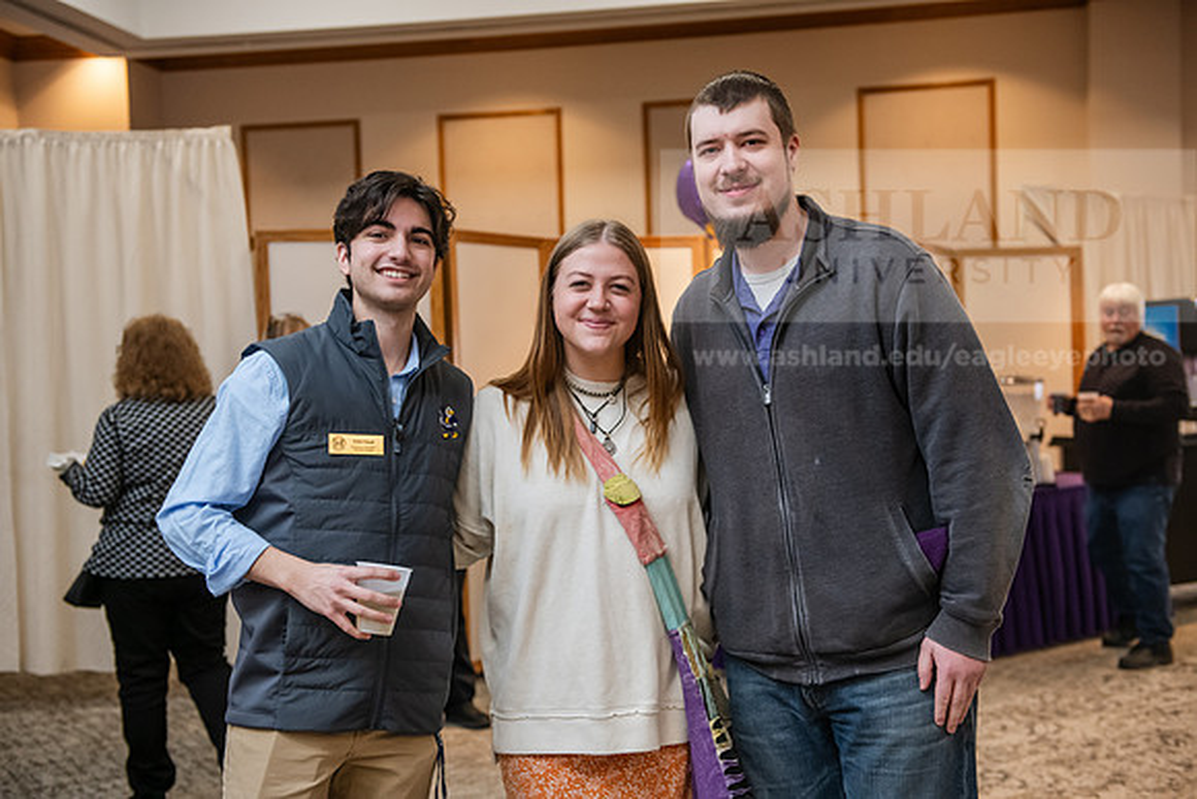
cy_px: 400
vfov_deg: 28.1
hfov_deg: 41.1
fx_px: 1596
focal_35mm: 48
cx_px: 598
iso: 2000
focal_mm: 48
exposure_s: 1/160
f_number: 3.2
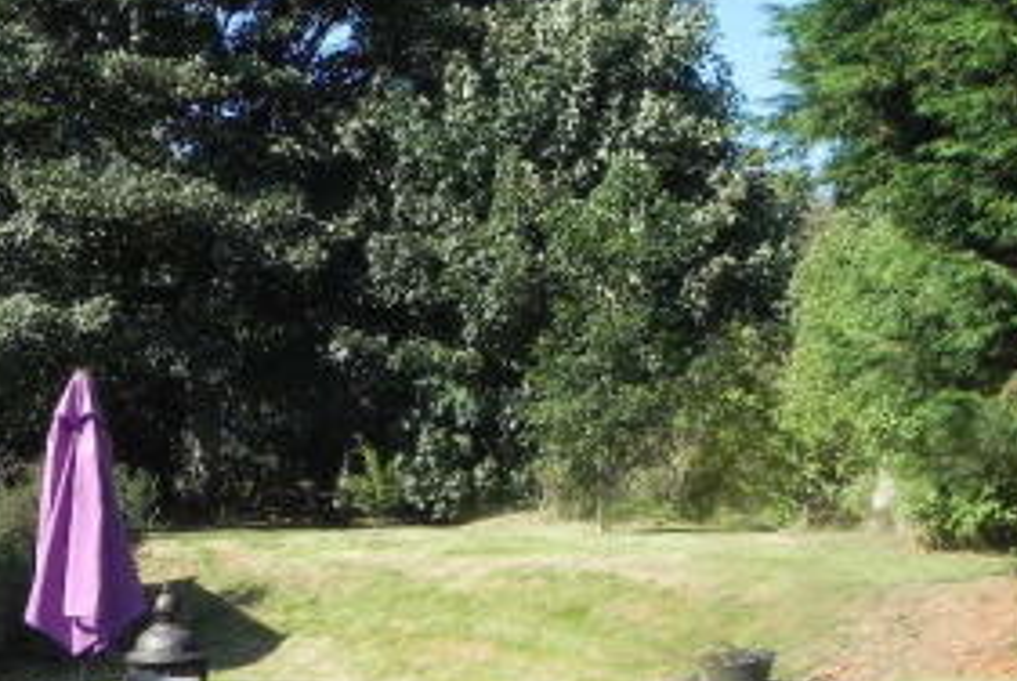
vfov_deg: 23.6
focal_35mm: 56
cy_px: 621
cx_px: 154
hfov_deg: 34.1
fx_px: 1584
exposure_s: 1/257
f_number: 6.3
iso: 160
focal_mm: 4.6
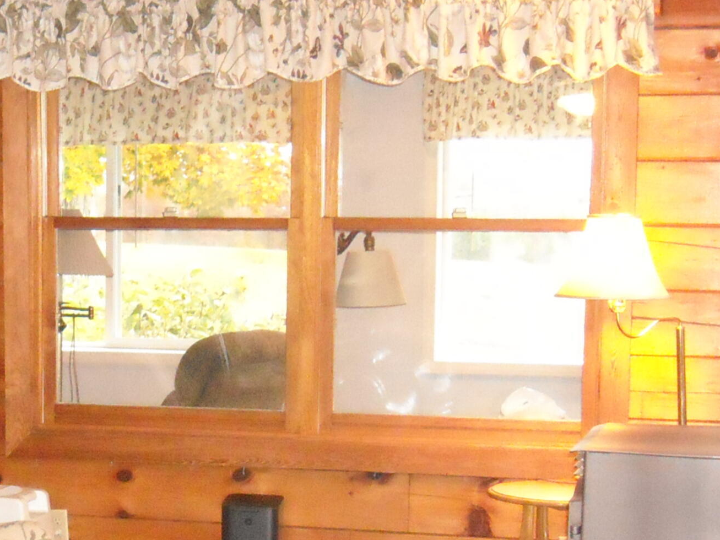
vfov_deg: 14.5
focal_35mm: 101
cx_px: 5
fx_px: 2101
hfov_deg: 18.9
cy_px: 498
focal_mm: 7.1
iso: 1233
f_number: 3.1
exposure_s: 1/60
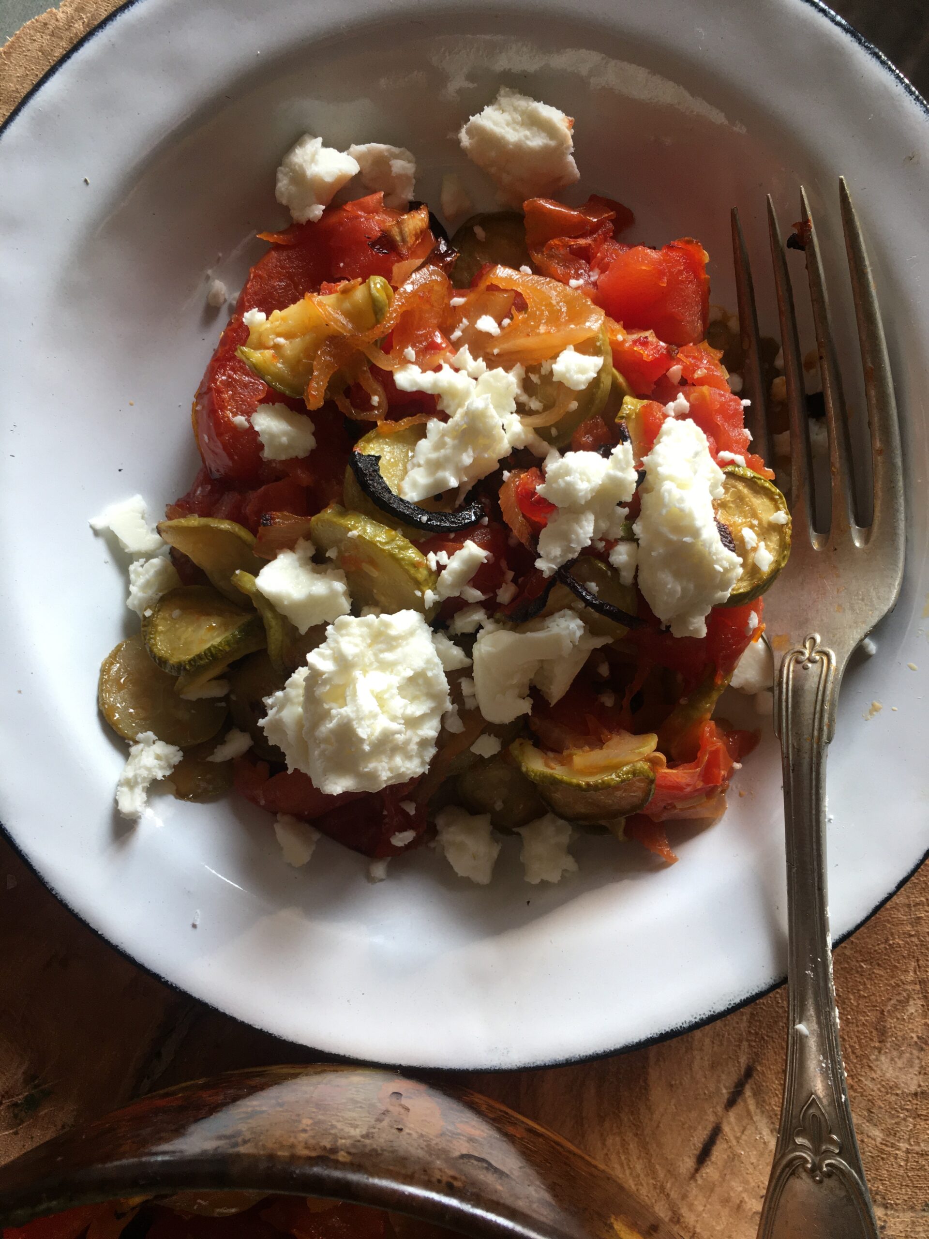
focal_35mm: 29
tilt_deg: -87.5
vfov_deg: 61.7
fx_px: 1038
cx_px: 464
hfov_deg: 48.2
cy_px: 620
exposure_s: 1/100
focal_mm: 4.15
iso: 40
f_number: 2.2
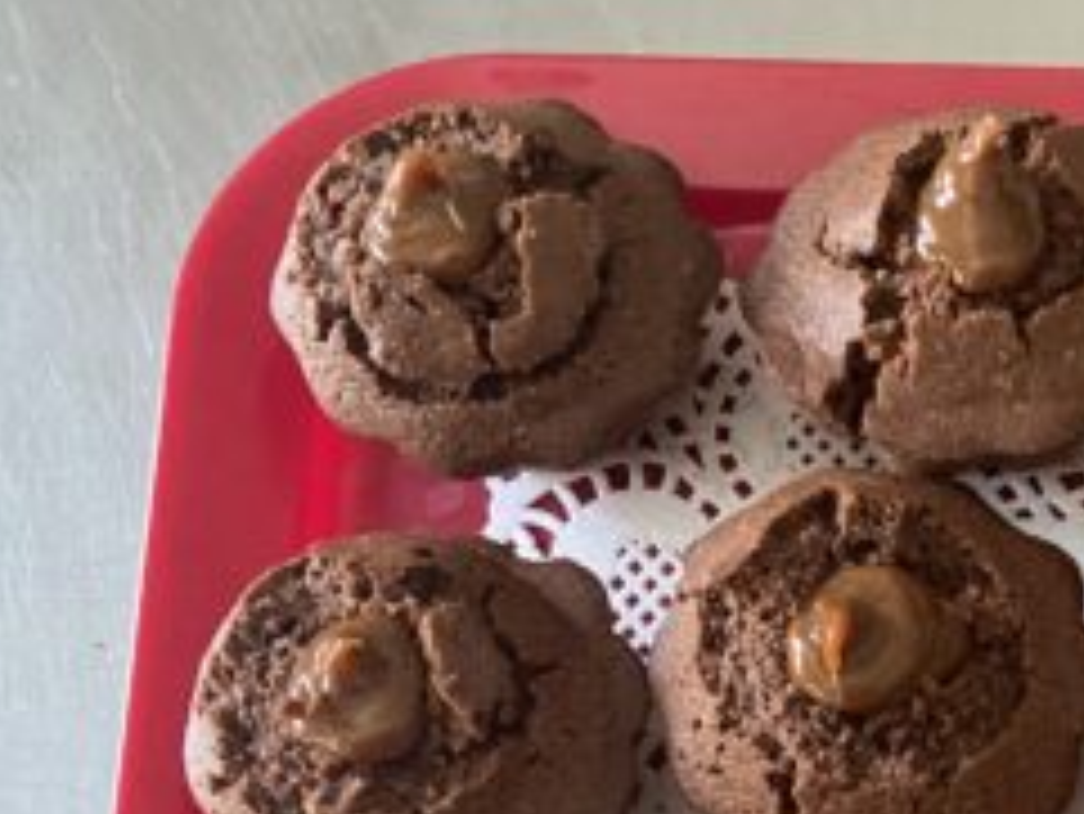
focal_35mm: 72
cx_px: 1280
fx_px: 2256
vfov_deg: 19.3
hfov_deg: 24.6
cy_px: 971
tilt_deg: -76.6
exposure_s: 1/30
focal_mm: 4.25
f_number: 1.8
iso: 640
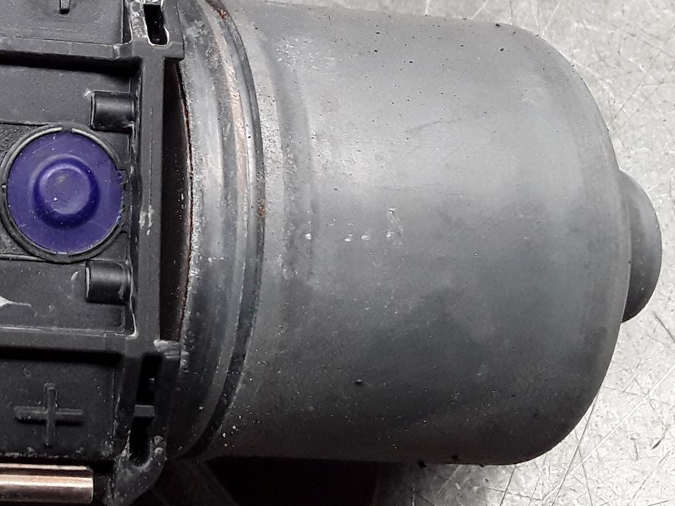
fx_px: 1248
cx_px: -41
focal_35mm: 64
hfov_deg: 28.0
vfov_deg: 22.2
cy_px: 16
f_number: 1.9
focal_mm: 2.91
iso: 64
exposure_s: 1/50
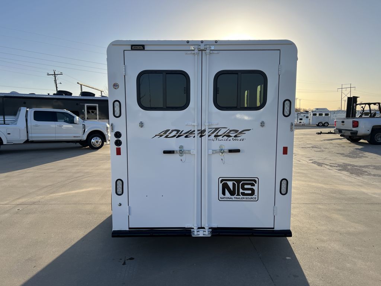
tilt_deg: -5.3
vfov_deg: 53.1
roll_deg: +0.8
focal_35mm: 26
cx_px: 190
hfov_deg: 67.3
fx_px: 286
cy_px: 143
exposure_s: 1/2841
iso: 50
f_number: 1.5
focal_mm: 5.7
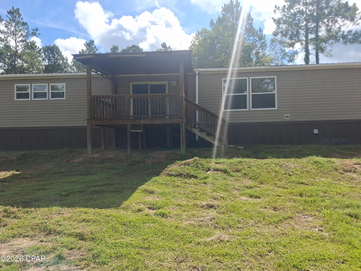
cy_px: 136
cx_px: 180
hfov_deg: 65.3
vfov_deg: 51.4
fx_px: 282
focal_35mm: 27
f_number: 1.8
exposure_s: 1/710
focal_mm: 4
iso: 25
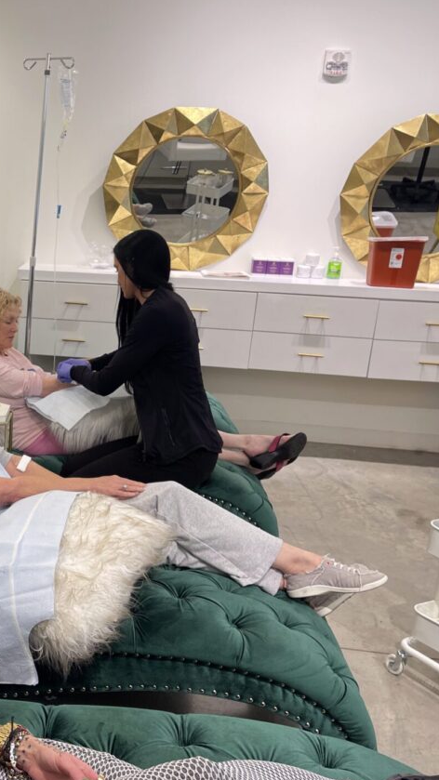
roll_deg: -2.6
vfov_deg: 54.0
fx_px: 766
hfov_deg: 29.6
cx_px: -12
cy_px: 394
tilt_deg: -13.9
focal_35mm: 37
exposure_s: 1/60
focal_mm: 5.1
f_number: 1.6
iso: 64
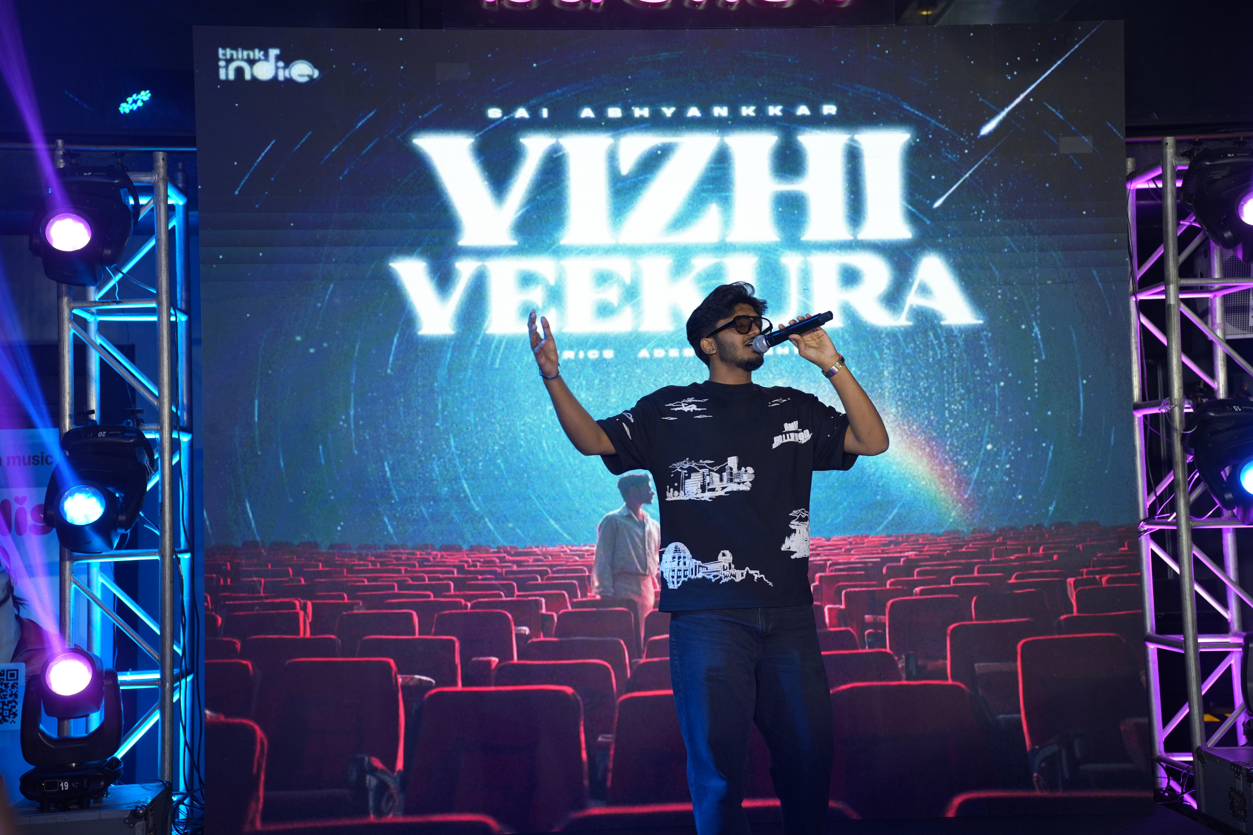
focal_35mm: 43
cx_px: 626
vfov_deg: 31.2
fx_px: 1496
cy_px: 418
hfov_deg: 45.4
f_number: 2.8
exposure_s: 1/160
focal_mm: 43
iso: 400
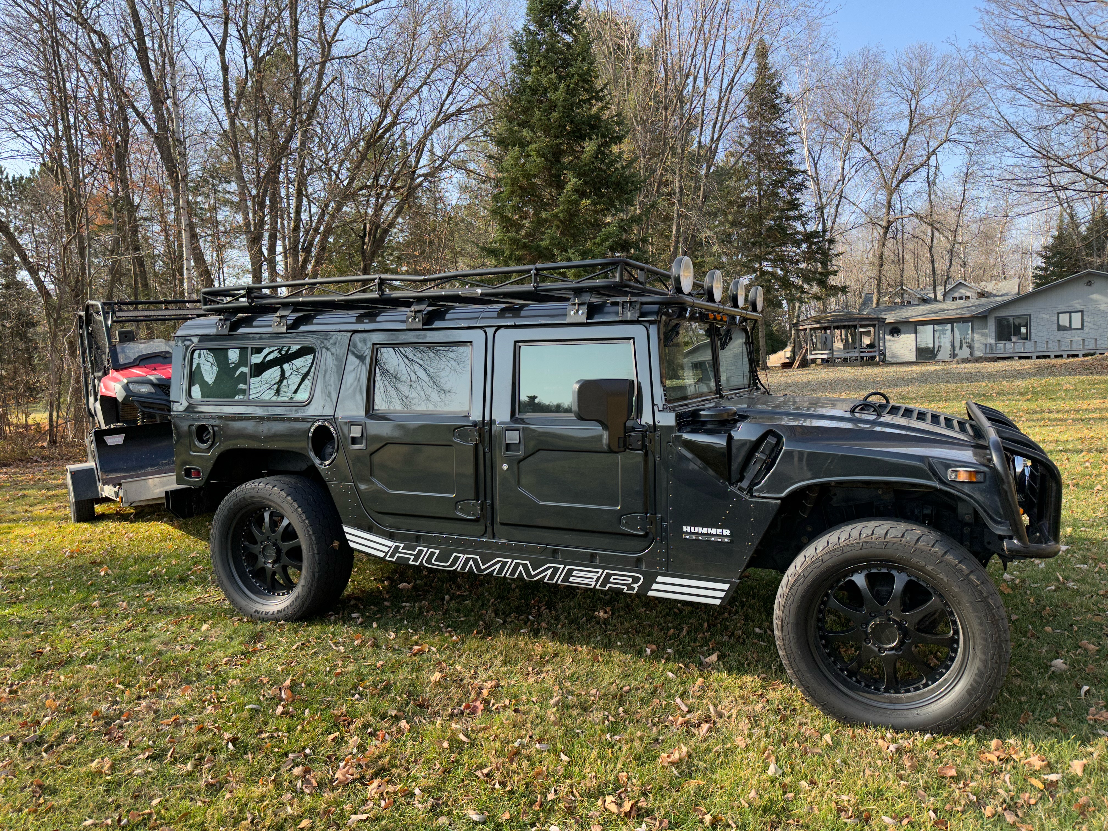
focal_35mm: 24
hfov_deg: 71.6
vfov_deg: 56.8
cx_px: 554
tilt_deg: -2.6
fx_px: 768
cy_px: 416
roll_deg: +2.6
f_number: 1.78
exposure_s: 1/729
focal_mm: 6.86
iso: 80
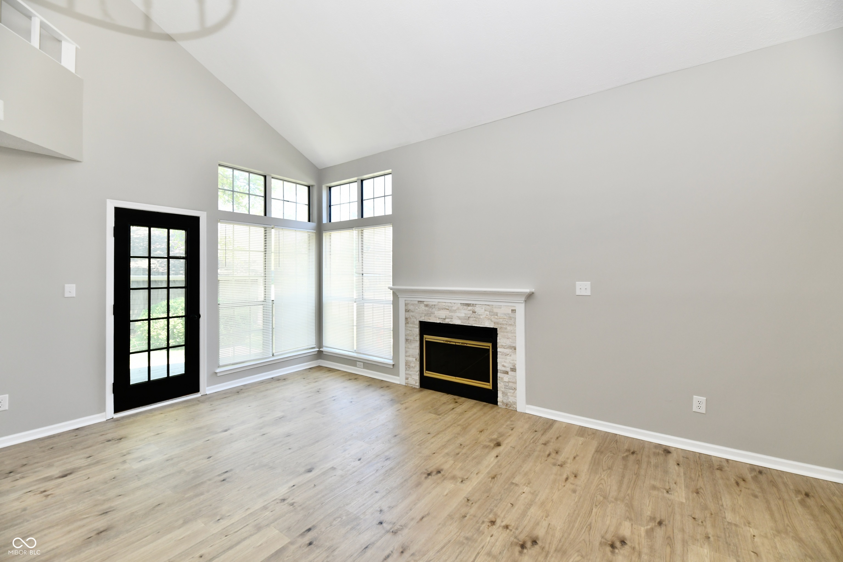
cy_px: 281
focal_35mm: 14
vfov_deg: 81.2
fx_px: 328
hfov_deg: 104.3
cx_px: 422
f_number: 6.3
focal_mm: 14
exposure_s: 1/100
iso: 640
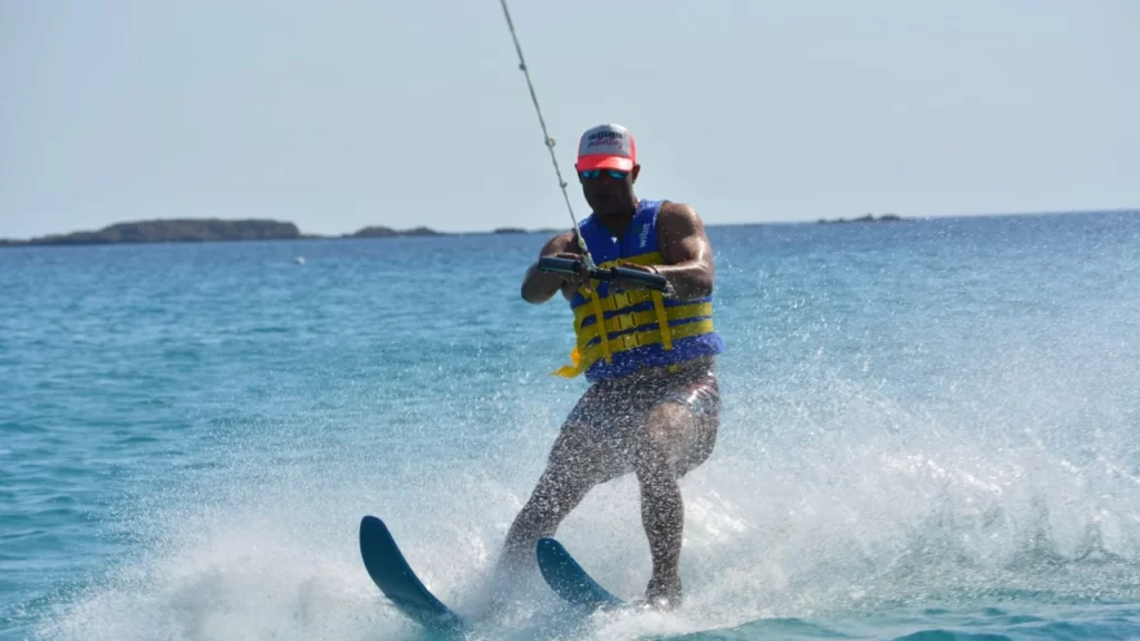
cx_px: 570
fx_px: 6425
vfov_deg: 5.7
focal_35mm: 213
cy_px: 378
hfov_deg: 10.1
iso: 100
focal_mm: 135
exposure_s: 1/400
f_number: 10
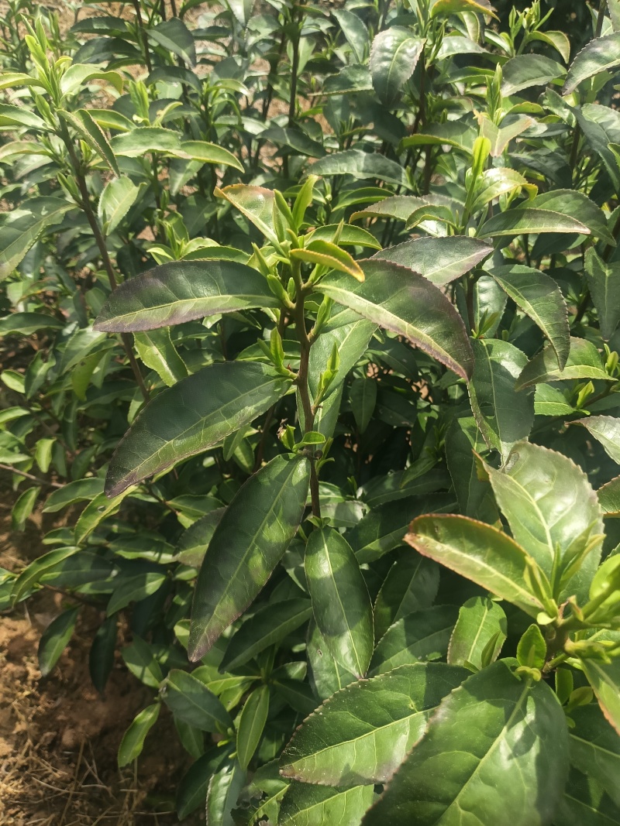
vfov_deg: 65.3
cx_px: 310
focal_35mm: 27
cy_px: 413
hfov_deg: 51.3
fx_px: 645
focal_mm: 3.61
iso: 50
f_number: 1.8
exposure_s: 1/460
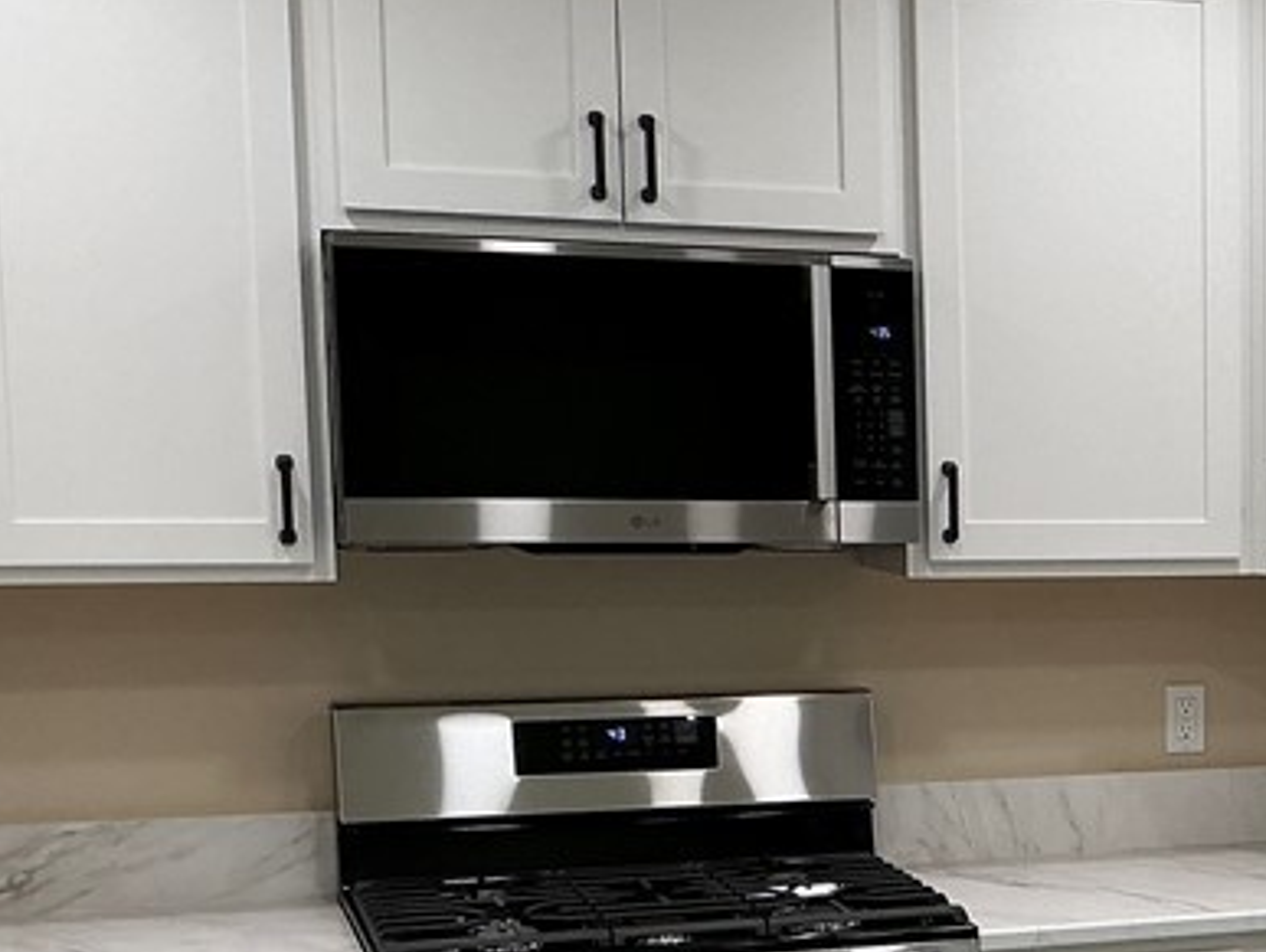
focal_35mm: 74
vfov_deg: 19.6
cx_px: 1410
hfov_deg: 24.5
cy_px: 847
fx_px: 2709
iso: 50
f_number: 1.8
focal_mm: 3
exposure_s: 1/120
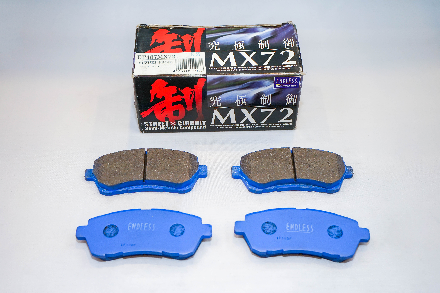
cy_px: 146
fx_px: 526
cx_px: 220
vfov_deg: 31.2
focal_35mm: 43
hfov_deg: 45.4
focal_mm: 43
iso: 640
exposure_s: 1/50
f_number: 5.6
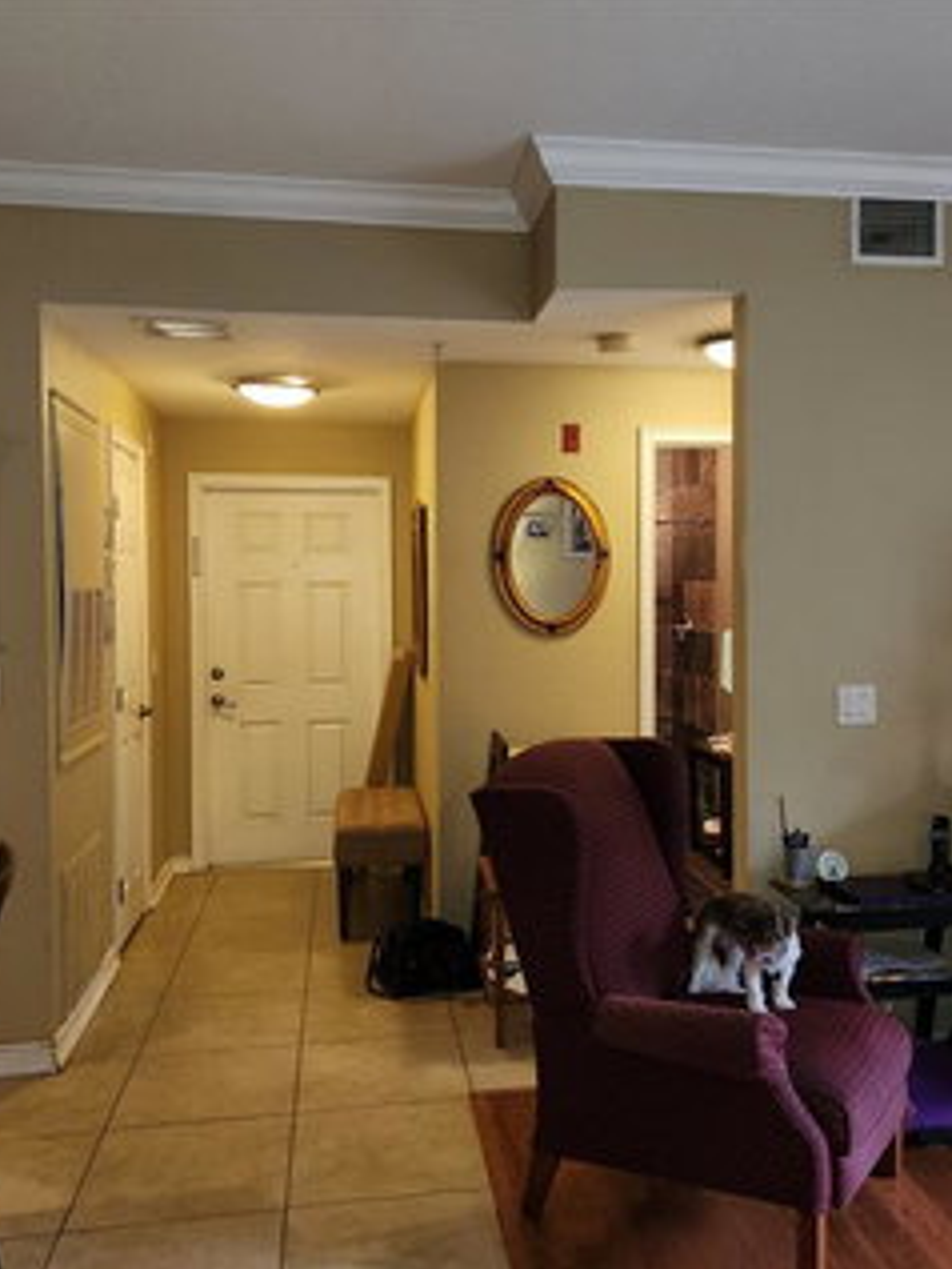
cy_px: 632
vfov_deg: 58.3
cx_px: 534
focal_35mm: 31
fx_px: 1136
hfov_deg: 45.4
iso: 125
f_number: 1.8
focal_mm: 5.4
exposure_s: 1/24
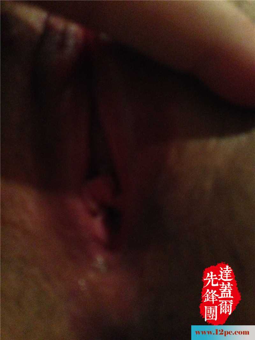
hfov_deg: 43.0
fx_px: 324
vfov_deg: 55.3
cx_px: 128
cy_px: 170
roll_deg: -5.3
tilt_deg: -36.0
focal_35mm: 33
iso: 800
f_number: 2.4
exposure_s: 1/15
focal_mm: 4.12
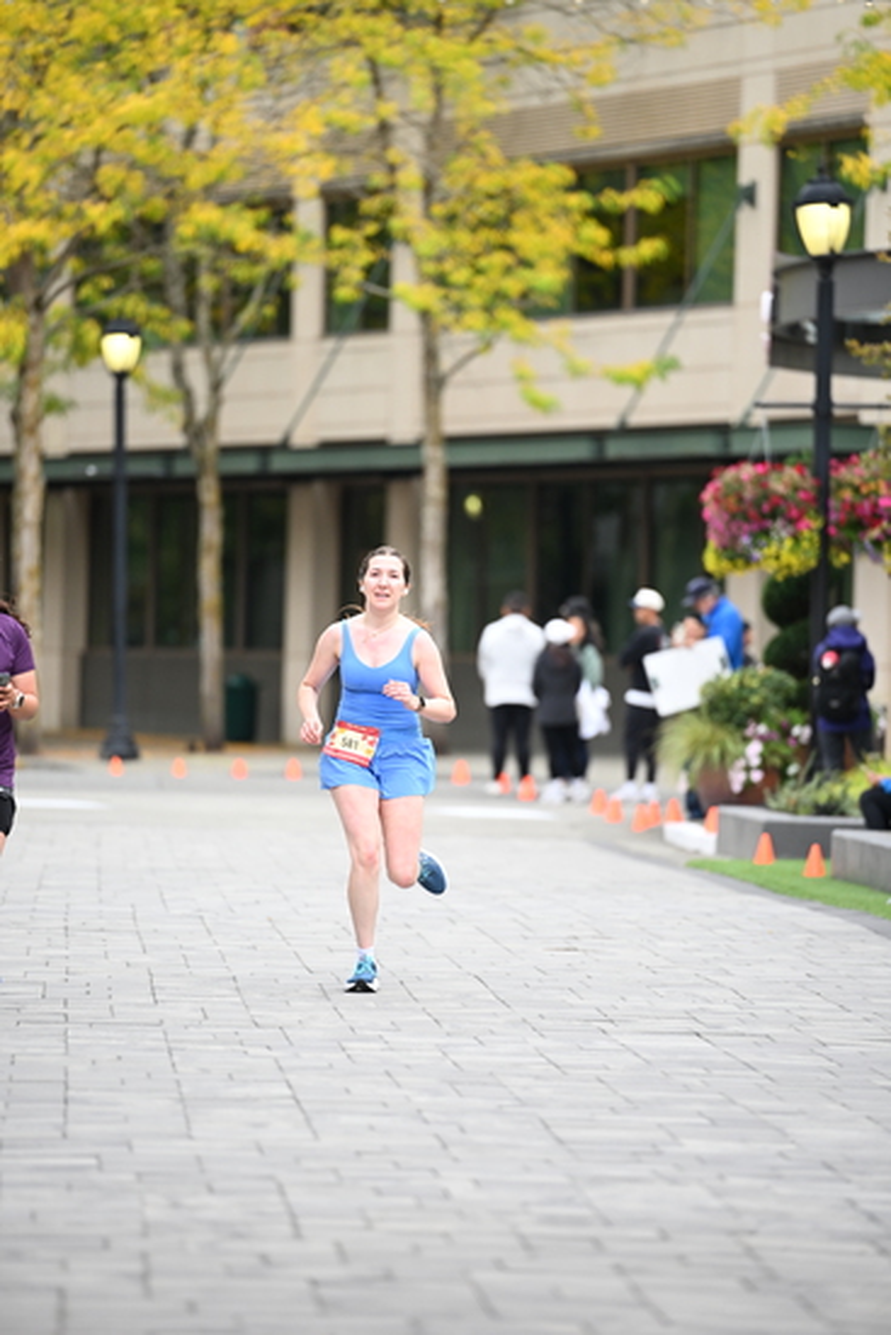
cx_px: 446
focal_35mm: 200
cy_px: 668
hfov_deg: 6.9
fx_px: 7420
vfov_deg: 10.3
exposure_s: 1/1600
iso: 640
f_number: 2.8
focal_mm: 200
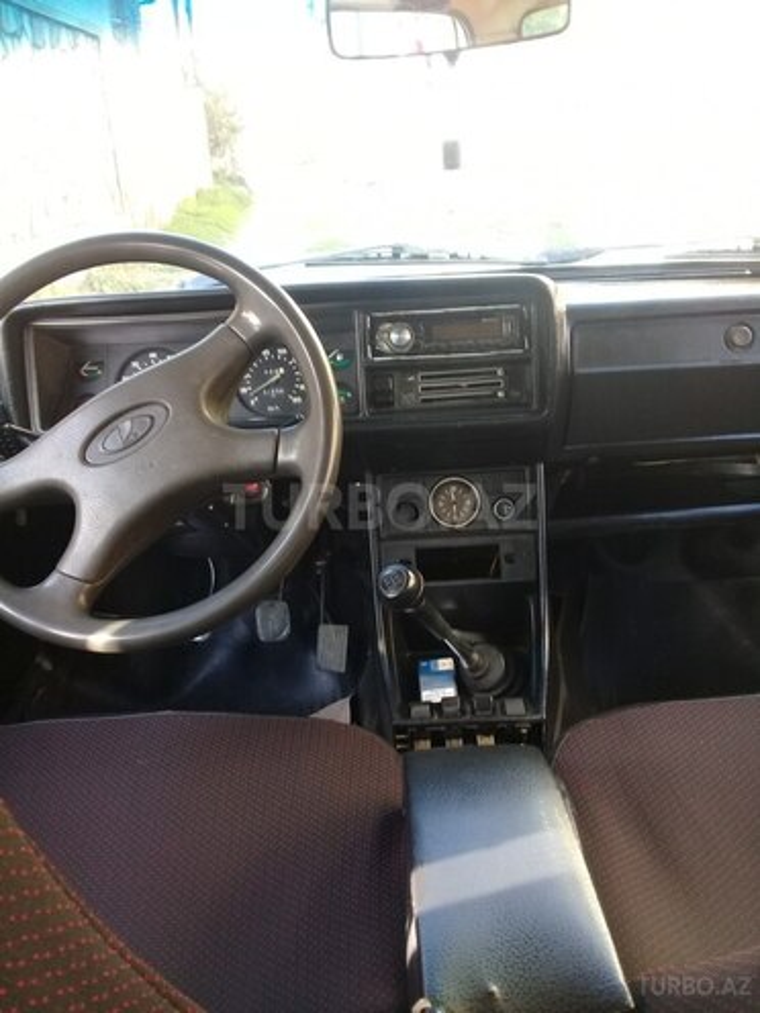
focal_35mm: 31
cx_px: 380
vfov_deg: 58.4
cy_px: 506
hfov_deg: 45.4
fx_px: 907
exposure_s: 1/33
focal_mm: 3.3
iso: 64
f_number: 2.2
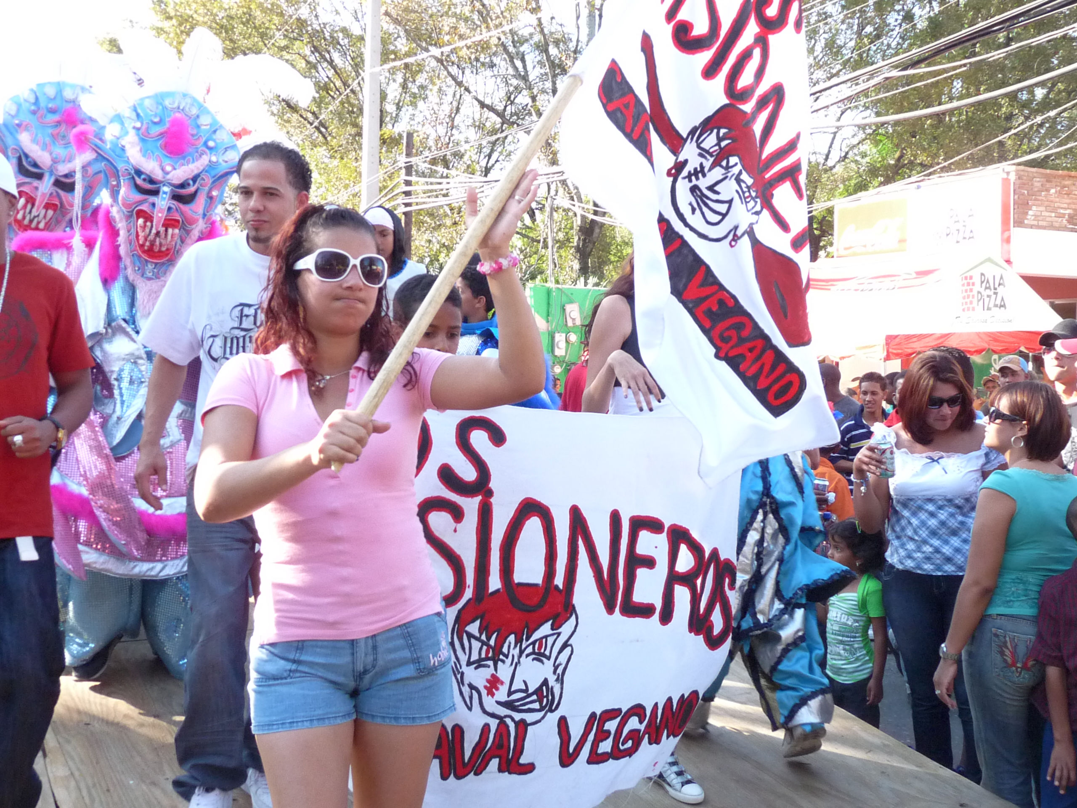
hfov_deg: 46.8
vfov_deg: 36.0
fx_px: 1245
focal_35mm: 40
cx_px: 538
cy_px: 404
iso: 250
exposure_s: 1/250
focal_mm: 4.9
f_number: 3.2
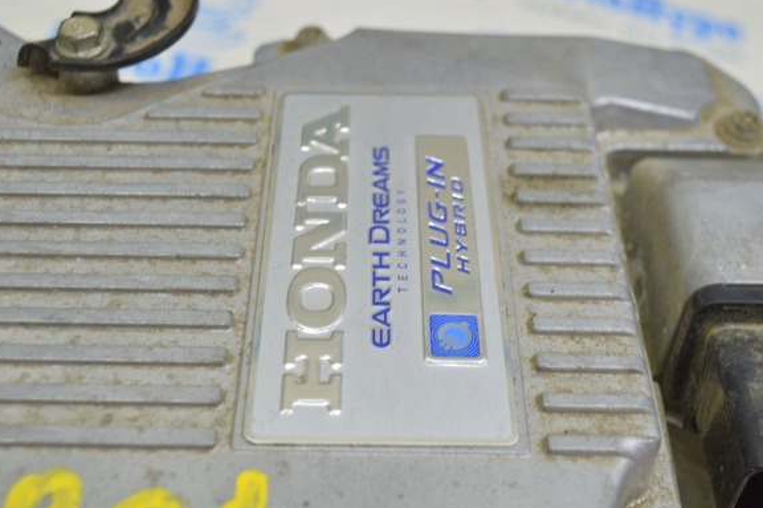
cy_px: 278
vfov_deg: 26.9
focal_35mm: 50
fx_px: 1059
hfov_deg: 39.6
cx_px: 362
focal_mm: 30
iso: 400
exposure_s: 1/25
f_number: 5.6
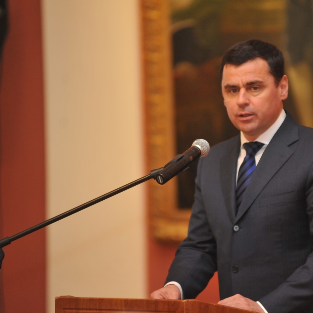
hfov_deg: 6.3
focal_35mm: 276
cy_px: 153
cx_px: 212
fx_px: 2823
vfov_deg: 6.3
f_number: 2.8
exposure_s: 1/200
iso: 2500
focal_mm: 200
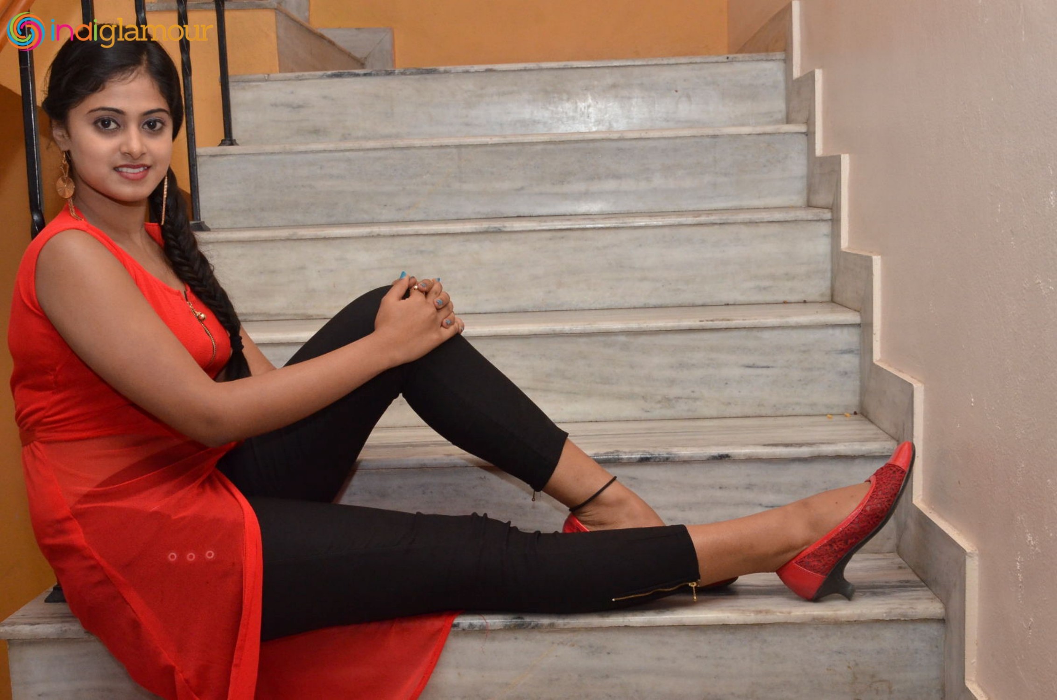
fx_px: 1407
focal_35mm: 48
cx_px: 528
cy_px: 350
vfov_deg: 28.0
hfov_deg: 41.2
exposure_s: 1/125
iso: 2000
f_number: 8
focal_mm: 32
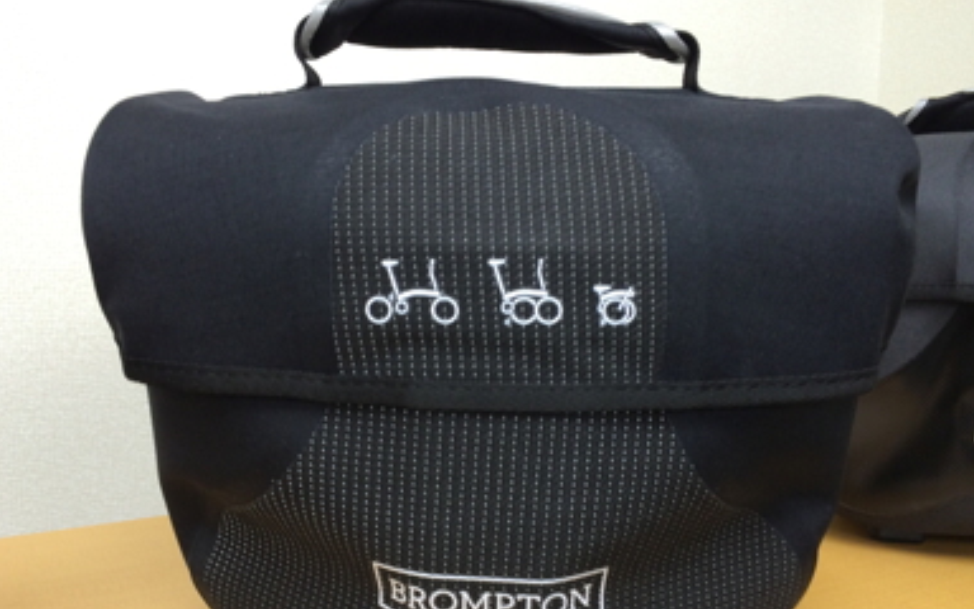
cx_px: 484
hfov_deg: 59.7
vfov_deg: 39.3
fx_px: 849
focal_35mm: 32
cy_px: 353
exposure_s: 1/30
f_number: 2.2
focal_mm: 4.15
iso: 100
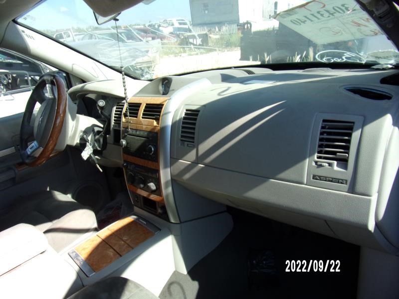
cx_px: 200
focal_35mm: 24
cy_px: 150
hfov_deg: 71.6
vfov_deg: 56.8
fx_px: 277
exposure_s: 1/400
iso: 80
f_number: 3.3
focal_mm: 4.3
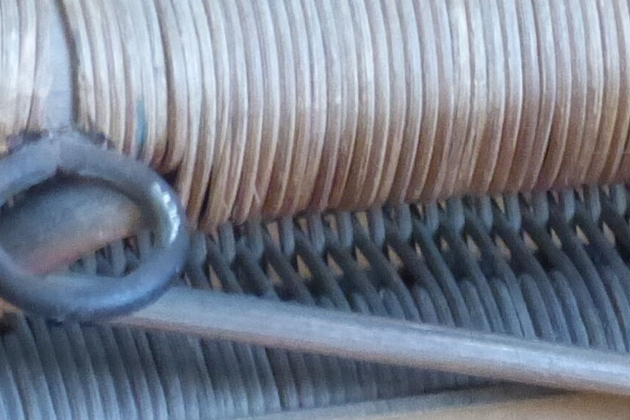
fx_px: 6071
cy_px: 529
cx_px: 528
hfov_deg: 5.9
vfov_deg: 3.9
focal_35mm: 347
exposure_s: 1/25
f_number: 2.8
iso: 800
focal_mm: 13
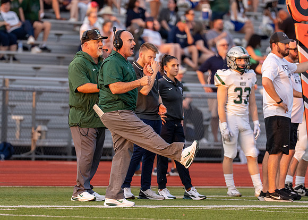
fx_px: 3800
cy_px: 102
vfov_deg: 3.3
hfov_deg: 4.6
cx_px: 124
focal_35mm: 435
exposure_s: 1/2500
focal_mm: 200
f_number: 2.8
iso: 640
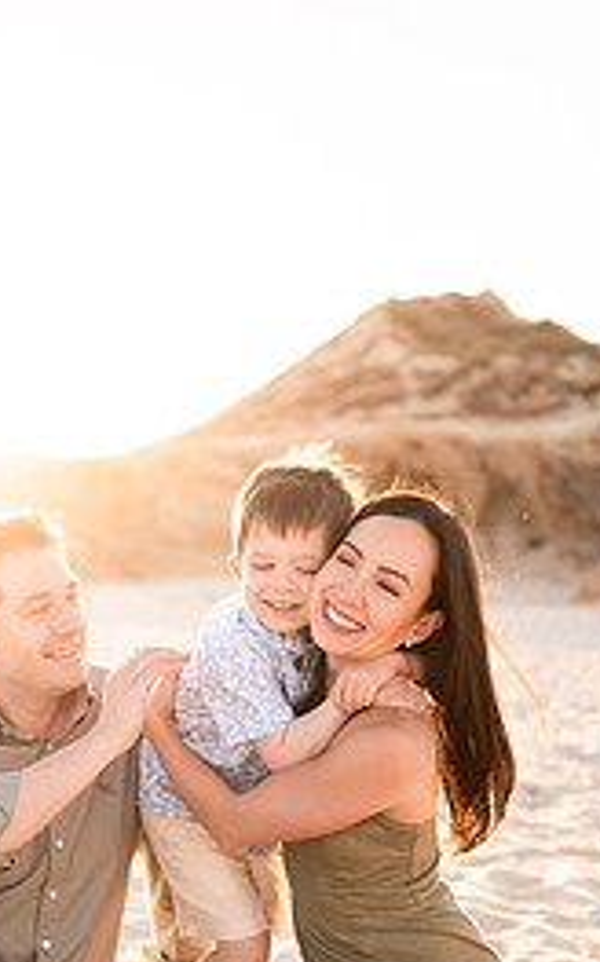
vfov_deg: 32.4
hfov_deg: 21.1
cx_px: 146
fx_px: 1599
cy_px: 790
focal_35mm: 61
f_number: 1.8
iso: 100
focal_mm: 35
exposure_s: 1/2500
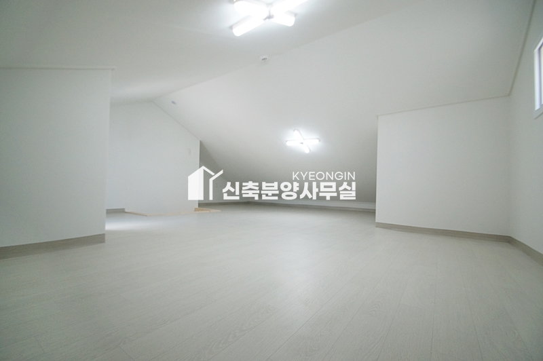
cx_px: 272
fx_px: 226
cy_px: 180
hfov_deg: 100.4
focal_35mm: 15
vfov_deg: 77.2
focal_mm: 10
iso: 800
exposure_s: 1/320
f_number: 4
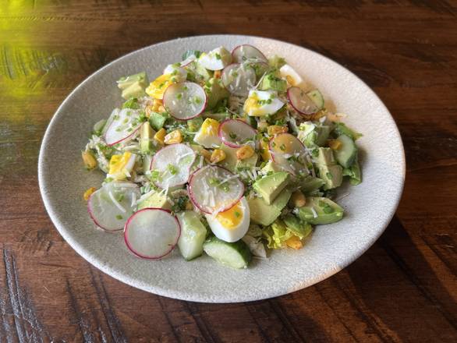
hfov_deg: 67.3
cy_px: 172
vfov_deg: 53.1
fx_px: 343
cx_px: 228
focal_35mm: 26
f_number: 1.5
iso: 64
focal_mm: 5.7
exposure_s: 1/60
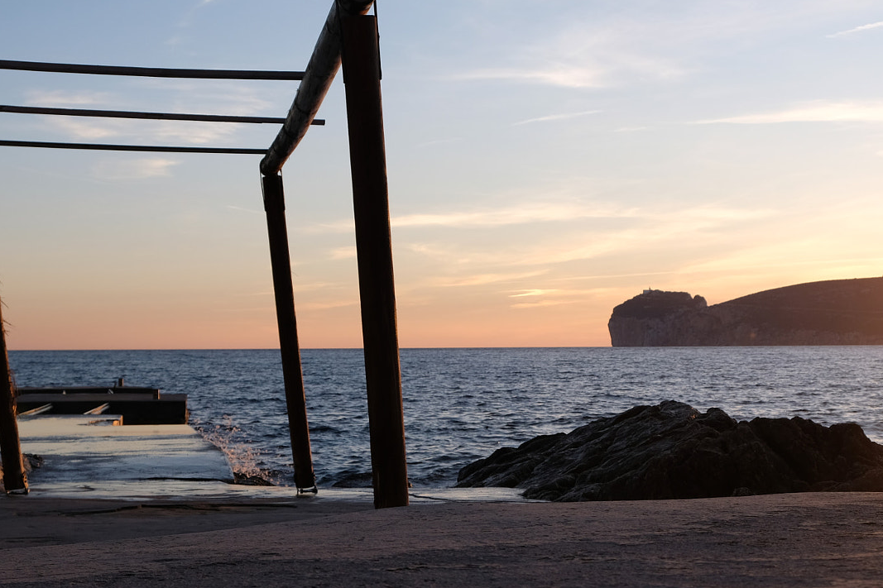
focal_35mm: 63
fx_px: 1545
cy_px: 351
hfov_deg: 31.8
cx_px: 528
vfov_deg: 21.5
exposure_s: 1/250
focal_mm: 27.7
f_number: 5.6
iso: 200
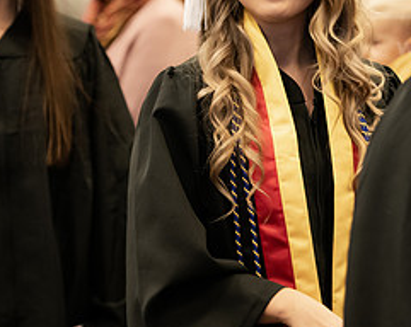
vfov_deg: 6.2
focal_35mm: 249
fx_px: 3024
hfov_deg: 7.8
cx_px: 319
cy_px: 83
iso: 2000
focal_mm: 110
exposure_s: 1/200
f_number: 3.2
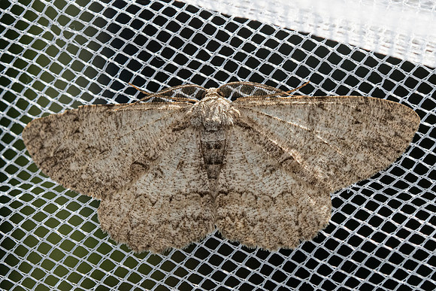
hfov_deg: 12.8
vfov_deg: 8.6
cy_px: 145
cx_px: 218
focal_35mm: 160
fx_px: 1940
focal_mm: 90
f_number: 11
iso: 800
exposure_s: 1/1000
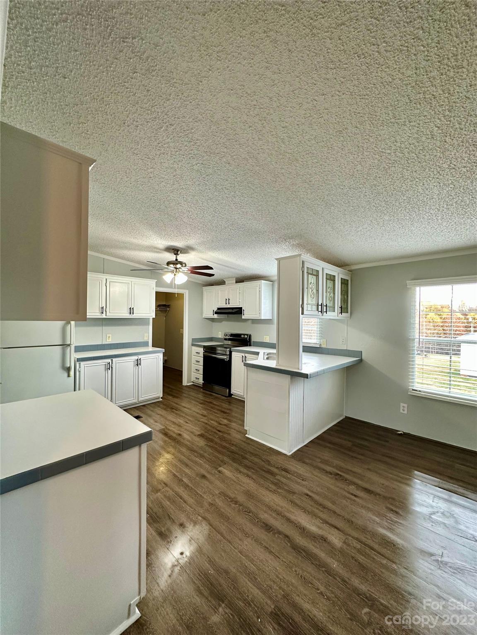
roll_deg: -1.3
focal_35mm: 14
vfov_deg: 102.1
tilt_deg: -1.0
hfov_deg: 85.7
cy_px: 318
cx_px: 238
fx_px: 257
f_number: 2.2
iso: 160
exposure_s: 1/60
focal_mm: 2.22
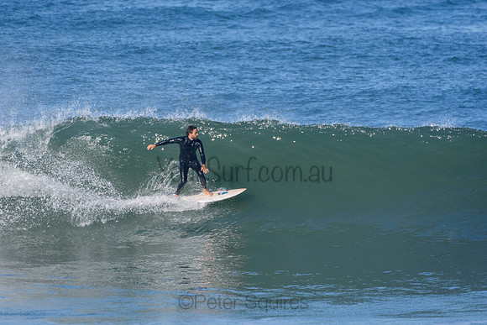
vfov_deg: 1.8
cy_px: 162
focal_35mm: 750
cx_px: 244
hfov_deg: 2.7
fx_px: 10148
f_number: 5.6
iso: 400
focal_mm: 500
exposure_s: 1/2000
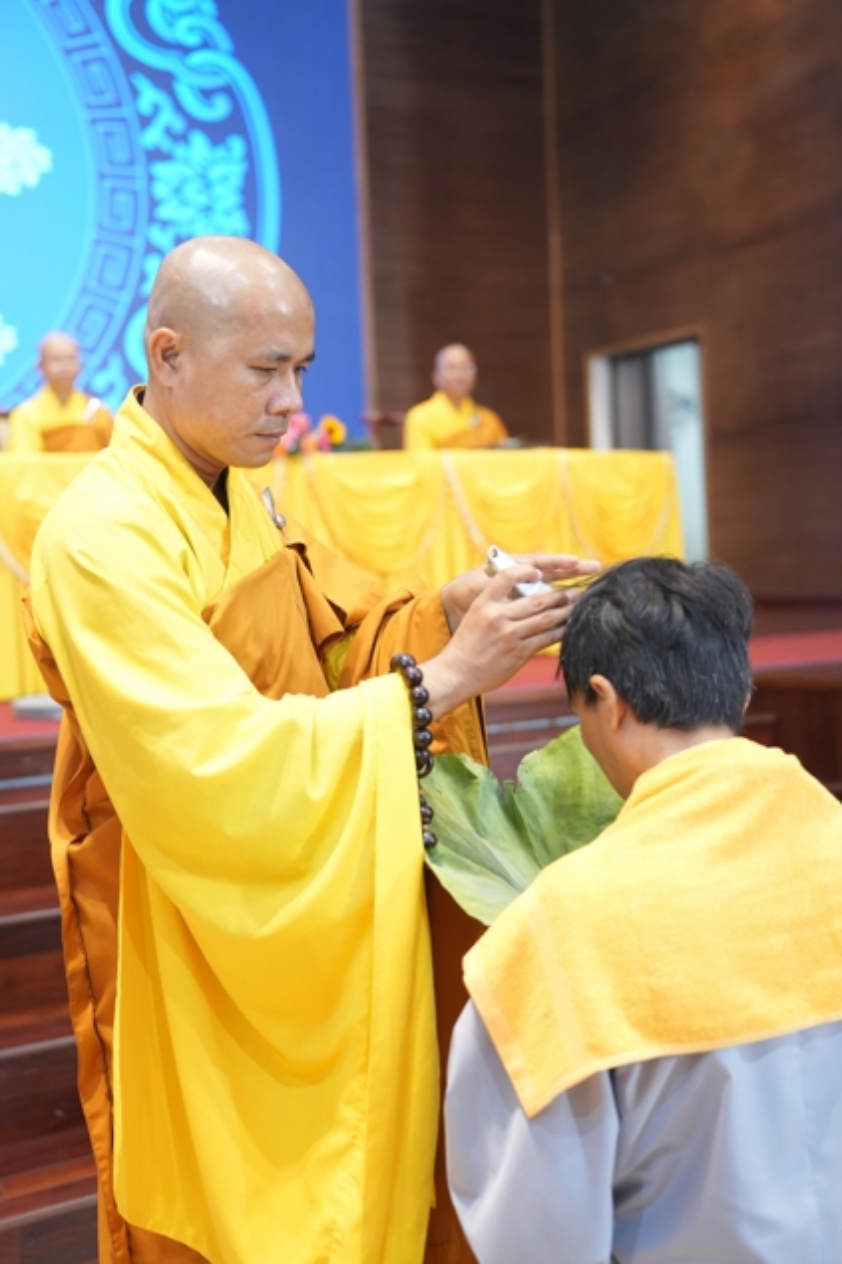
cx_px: 421
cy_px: 623
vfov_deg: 45.4
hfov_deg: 31.2
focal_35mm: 43
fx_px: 1509
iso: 1250
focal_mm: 42
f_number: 2.2
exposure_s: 1/125
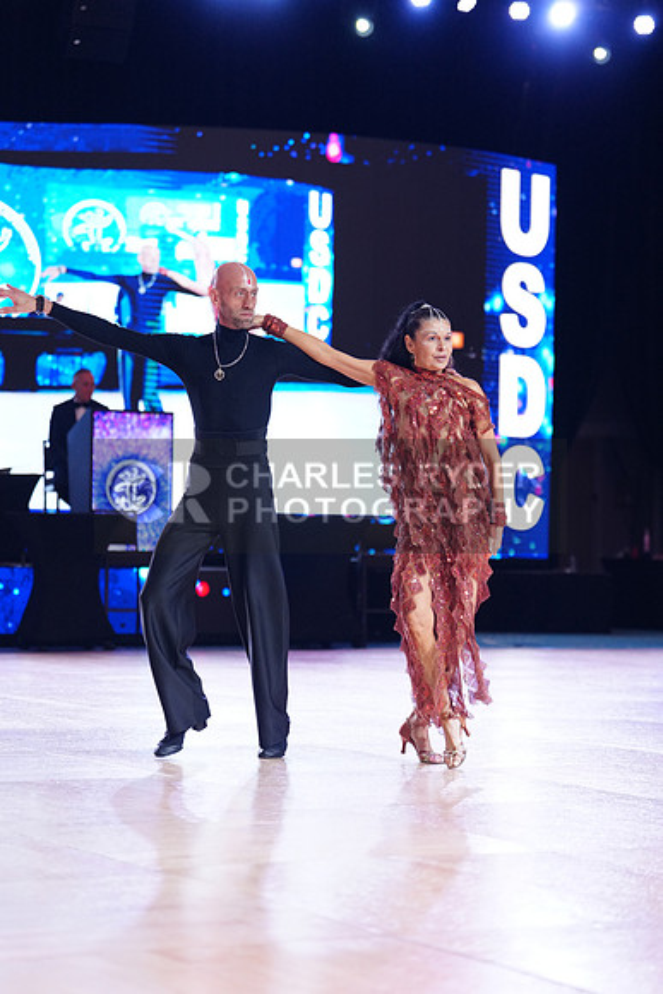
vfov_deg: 21.5
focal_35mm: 95
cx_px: 332
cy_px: 497
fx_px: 2623
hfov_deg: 14.4
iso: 2000
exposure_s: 1/400
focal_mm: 95
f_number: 2.8
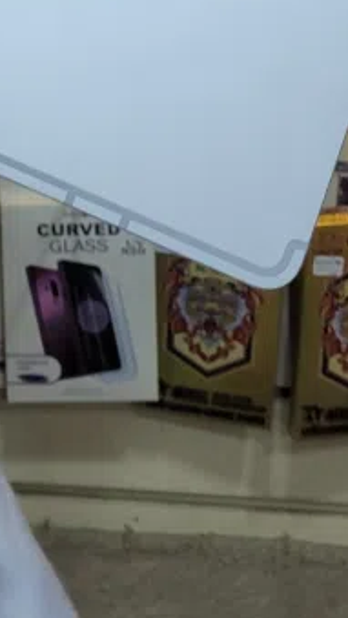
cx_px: -262
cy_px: -351
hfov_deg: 10.1
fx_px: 1868
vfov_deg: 16.8
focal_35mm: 114
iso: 50
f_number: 1.8
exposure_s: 1/100
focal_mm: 5.4
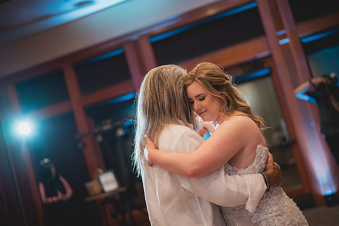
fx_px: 471
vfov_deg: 27.0
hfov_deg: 39.6
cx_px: 170
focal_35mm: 50
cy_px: 113
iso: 1250
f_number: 1.4
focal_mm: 50
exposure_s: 1/400
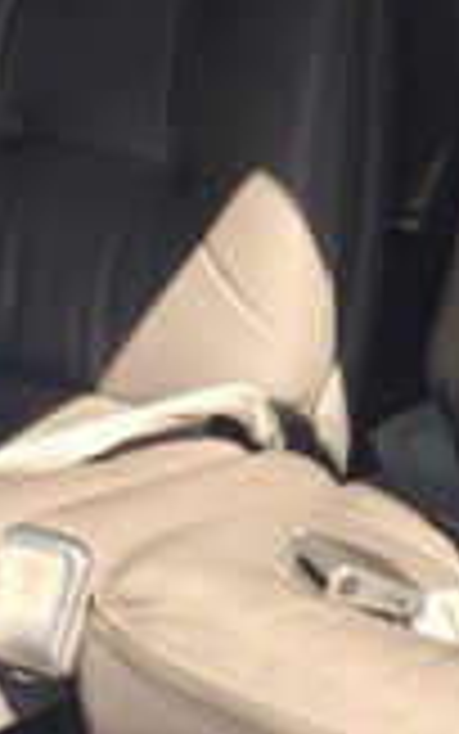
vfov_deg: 17.0
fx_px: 2420
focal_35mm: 121
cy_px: 90
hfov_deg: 10.8
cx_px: 130
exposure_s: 1/898
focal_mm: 4.15
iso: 32
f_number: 2.2
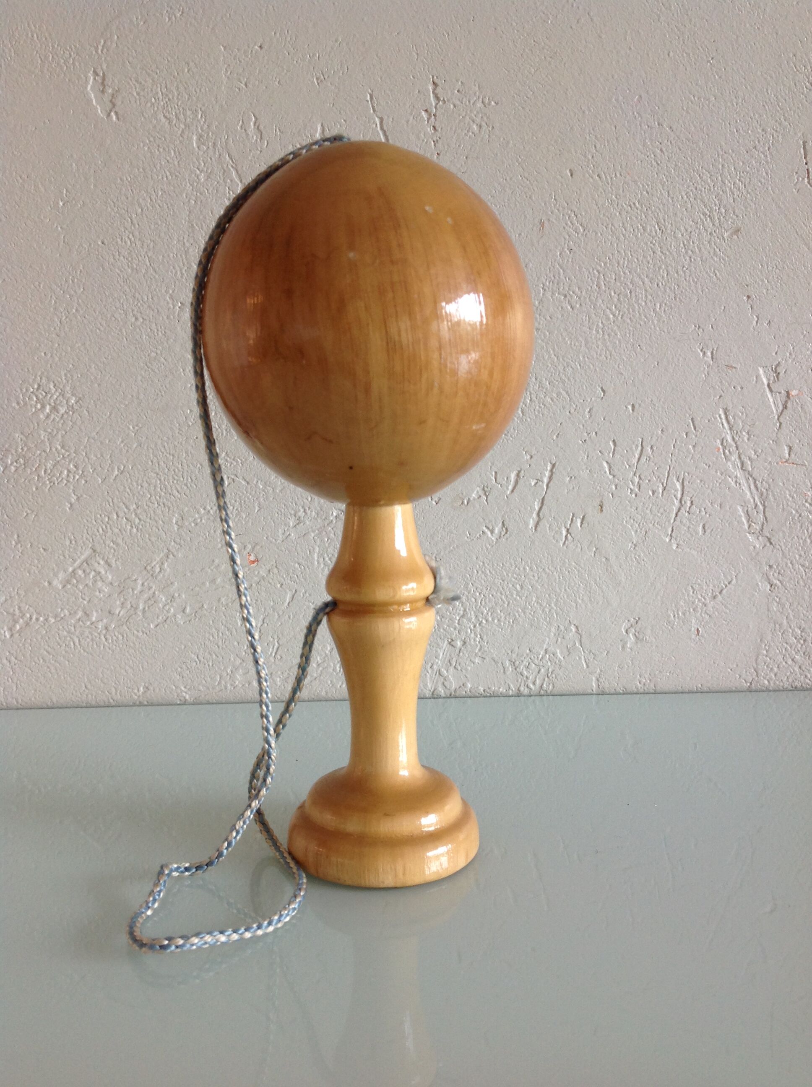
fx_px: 1098
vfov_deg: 52.7
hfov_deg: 40.6
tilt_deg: -7.1
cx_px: 406
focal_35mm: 35
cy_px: 544
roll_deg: +1.3
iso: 50
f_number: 2.4
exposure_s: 1/15
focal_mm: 4.28
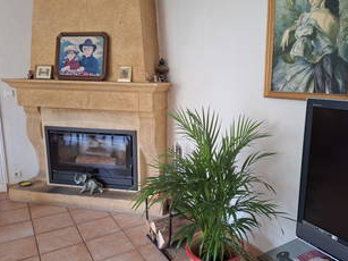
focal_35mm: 27
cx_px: 200
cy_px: 126
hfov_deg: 65.0
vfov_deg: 51.3
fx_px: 271
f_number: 1.8
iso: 320
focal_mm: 5.54
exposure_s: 1/25
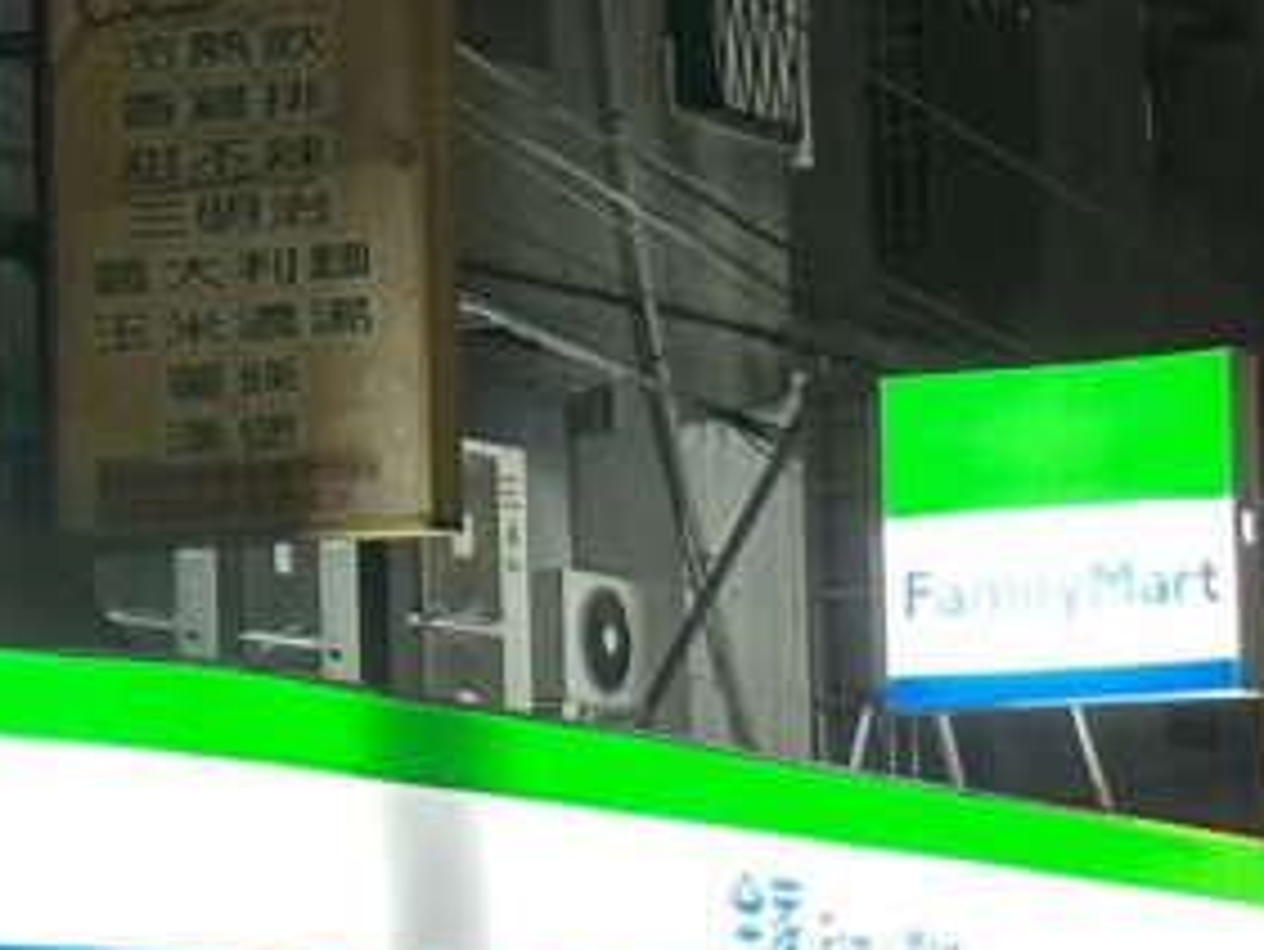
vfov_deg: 7.2
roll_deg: +1.8
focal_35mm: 205
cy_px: 869
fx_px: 7489
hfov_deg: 9.6
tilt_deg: +3.1
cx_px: -49
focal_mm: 6.86
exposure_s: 1/30
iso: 500
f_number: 1.78
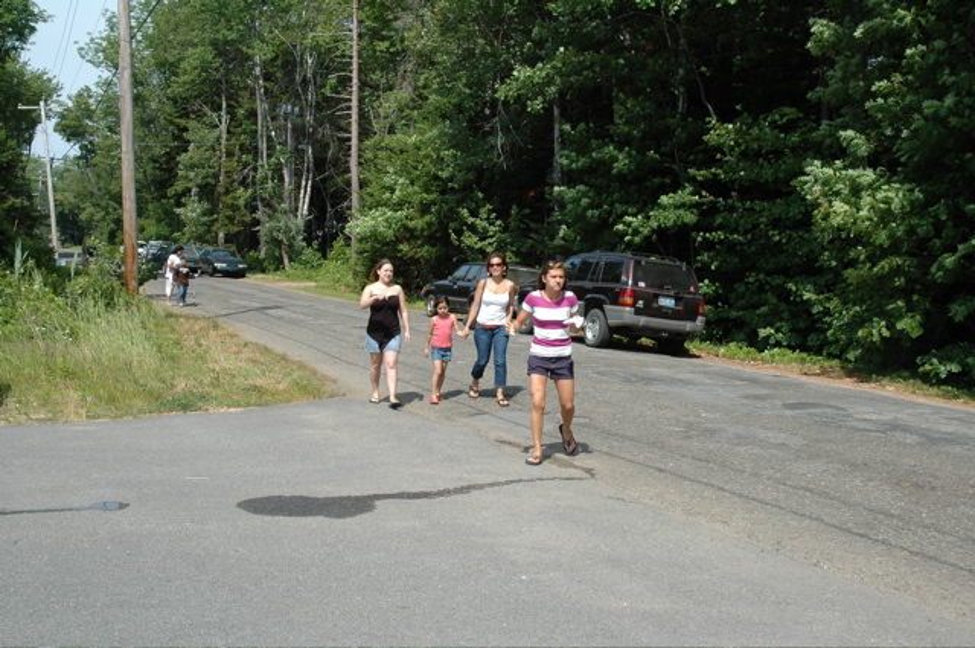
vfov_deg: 32.9
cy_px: 324
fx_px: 1095
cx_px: 488
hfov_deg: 48.0
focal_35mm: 40
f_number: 9
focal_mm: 27
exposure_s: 1/320
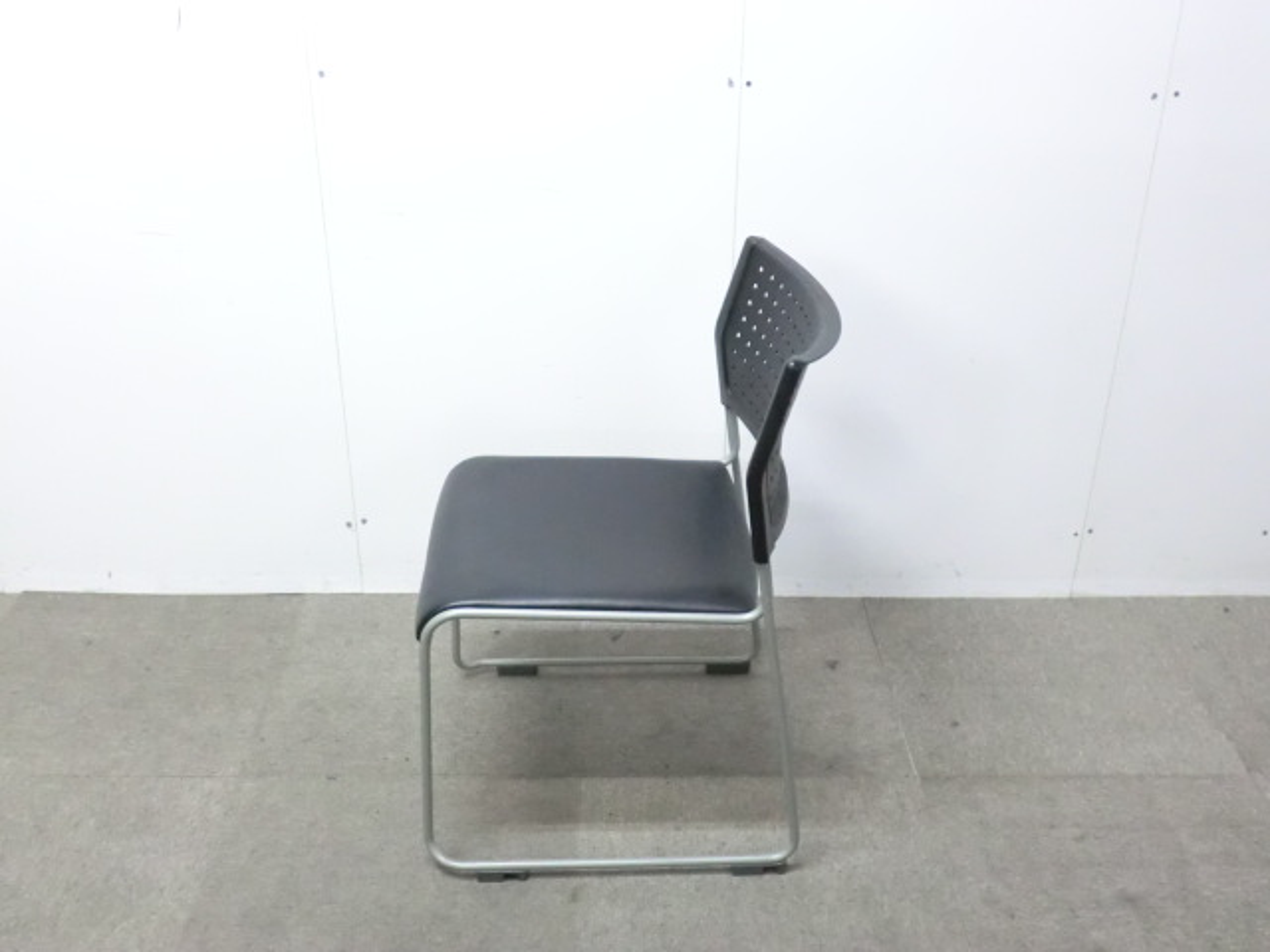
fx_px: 1394
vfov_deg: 37.7
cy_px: 476
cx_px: 635
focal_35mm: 38
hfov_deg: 49.0
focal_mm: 6.9
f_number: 3.9
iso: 800
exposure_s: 1/25
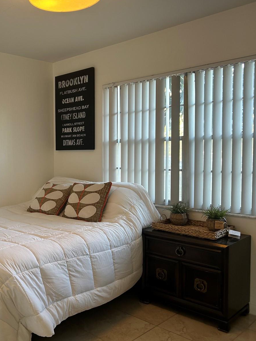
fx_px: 345
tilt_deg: -2.5
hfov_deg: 38.6
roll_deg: +1.1
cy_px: 170
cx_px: 39
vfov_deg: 52.6
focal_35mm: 35
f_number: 1.5
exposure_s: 1/60
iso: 80
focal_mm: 5.7
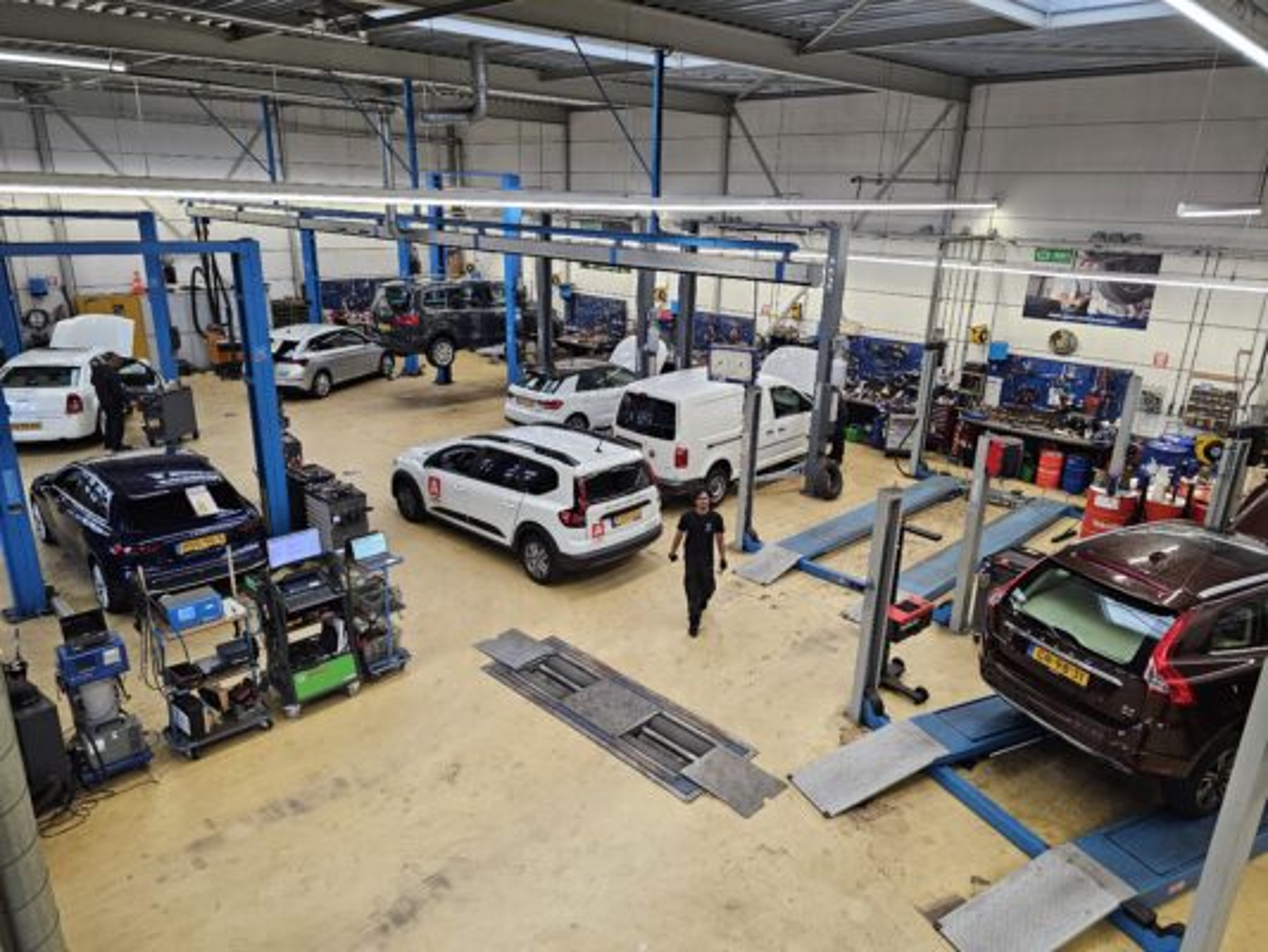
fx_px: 843
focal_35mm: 23
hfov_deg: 73.9
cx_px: 634
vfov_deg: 58.9
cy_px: 476
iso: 160
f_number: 1.7
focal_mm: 6.3
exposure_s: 1/100
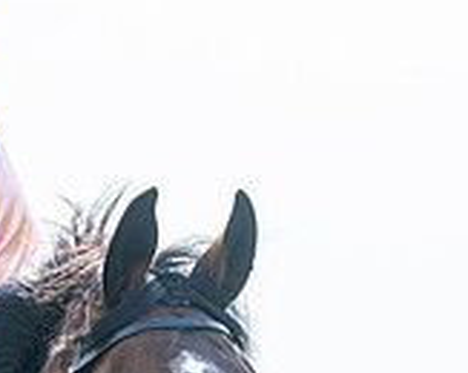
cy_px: 401
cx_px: 138
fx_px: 12783
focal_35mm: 924
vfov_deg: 1.7
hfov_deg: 2.1
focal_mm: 200
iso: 200
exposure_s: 1/800
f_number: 5
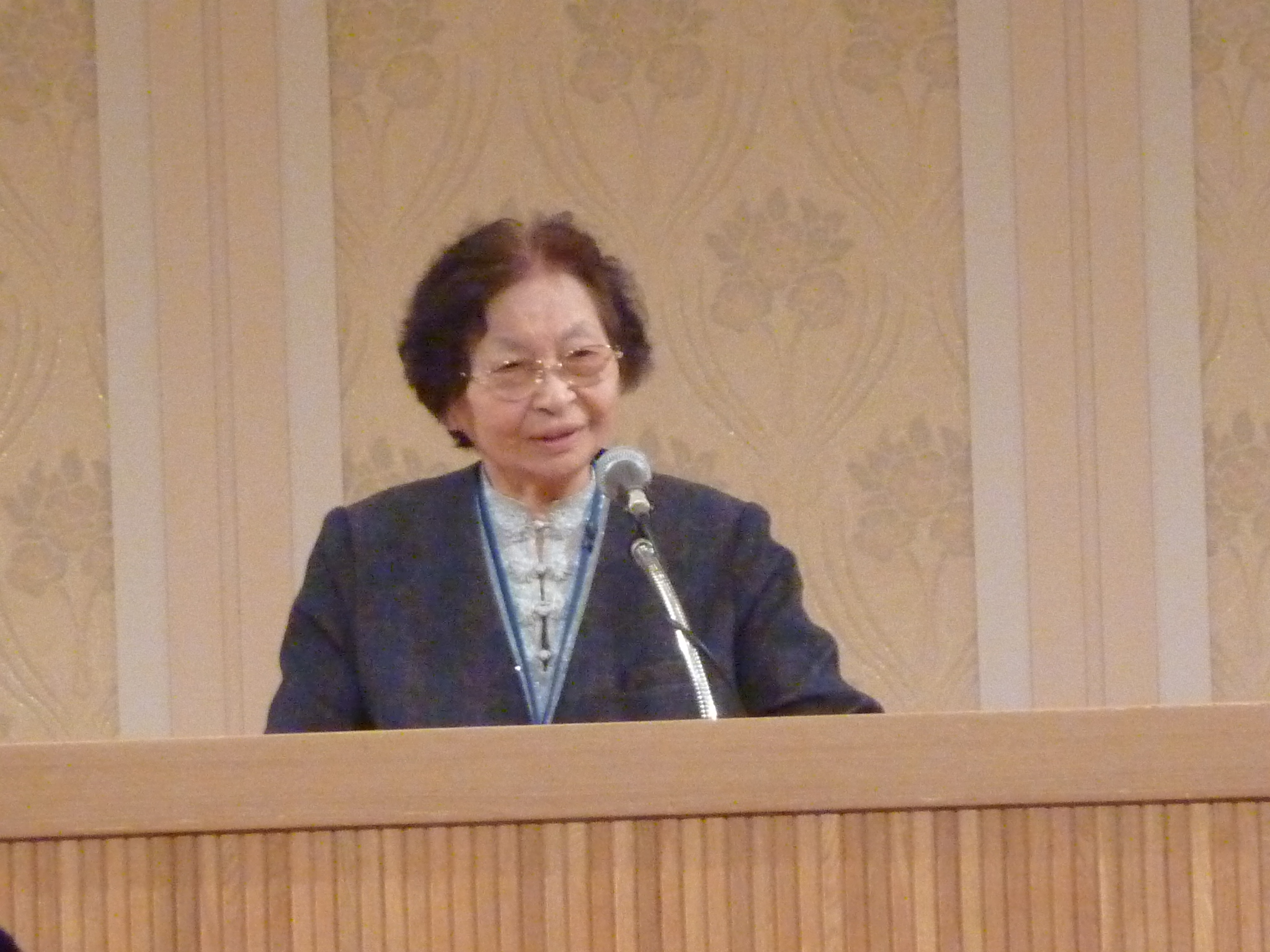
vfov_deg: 3.0
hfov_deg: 3.9
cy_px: 476
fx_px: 18417
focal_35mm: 502
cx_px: 635
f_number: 4.8
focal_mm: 45.7
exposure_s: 1/50
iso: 800
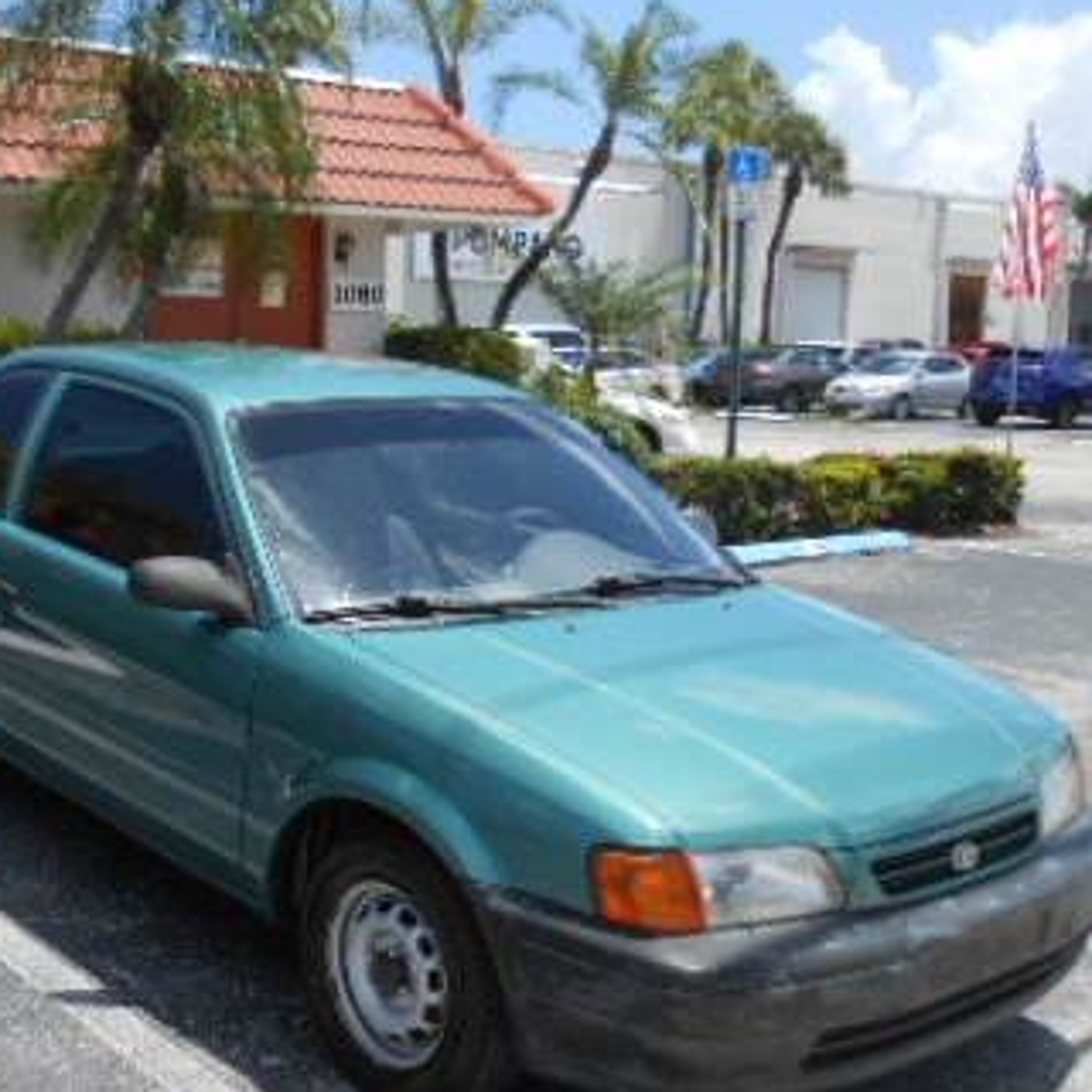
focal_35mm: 46
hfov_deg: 36.3
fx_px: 1642
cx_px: 334
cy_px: 556
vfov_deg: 36.8
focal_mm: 4.6
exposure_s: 1/800
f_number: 3.5
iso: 80
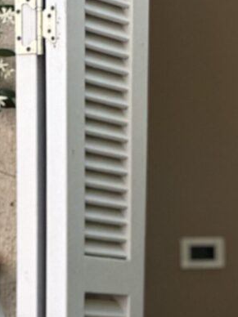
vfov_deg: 8.2
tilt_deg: -0.3
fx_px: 2182
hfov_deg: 6.2
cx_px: 352
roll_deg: +0.9
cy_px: 456
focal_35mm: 238
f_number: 2.8
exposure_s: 1/121
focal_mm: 9
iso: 250
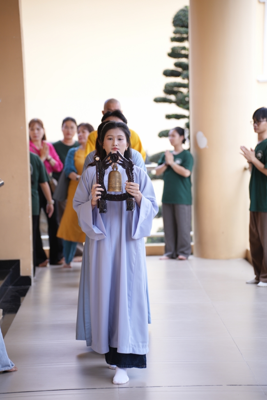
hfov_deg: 13.0
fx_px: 1168
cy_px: 200
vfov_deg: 19.5
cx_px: 134
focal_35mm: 105
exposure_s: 1/160
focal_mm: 105
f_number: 2.8
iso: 125
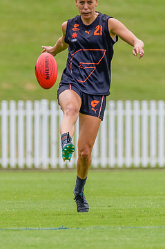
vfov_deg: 1.6
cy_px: 90
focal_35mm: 1288
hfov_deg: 1.1
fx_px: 8863
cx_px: 89
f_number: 6.3
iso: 800
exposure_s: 1/1600
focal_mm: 550
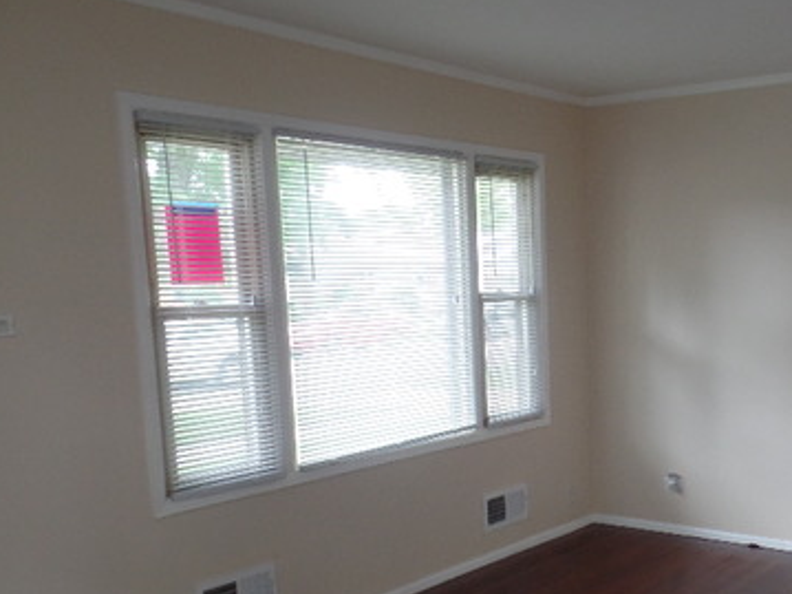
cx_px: 624
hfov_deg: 43.8
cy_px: 413
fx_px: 938
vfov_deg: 34.7
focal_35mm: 41
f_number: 2.8
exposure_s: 1/30
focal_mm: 4.1
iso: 120
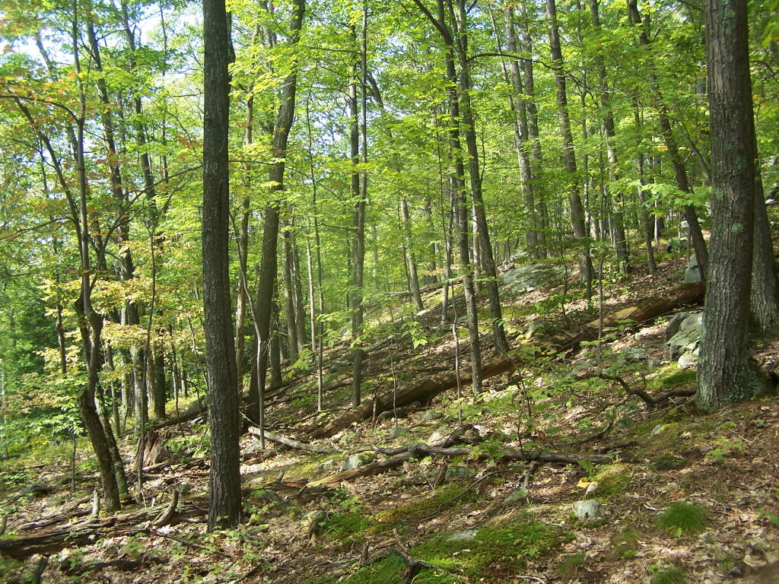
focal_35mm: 38
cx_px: 390
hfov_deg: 49.0
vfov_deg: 37.7
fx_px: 855
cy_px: 292
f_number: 2.8
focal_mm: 6.3
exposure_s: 1/160
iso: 80
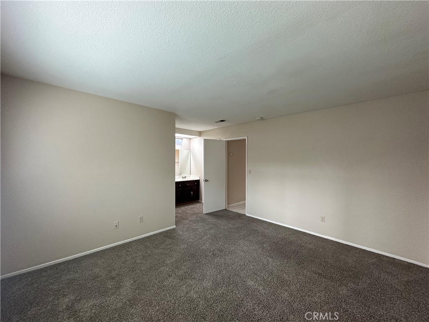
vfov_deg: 85.7
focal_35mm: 14
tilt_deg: +0.3
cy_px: 161
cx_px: 214
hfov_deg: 102.1
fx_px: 174
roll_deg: -0.6
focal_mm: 2.22
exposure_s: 1/120
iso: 250
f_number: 2.2
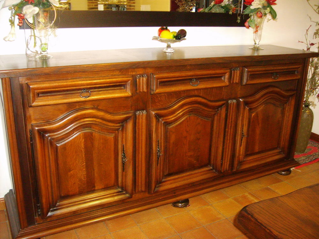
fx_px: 323
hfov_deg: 52.6
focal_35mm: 35
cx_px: 160
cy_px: 120
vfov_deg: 40.7
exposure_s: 1/45
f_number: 2.8
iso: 226
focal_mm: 5.8
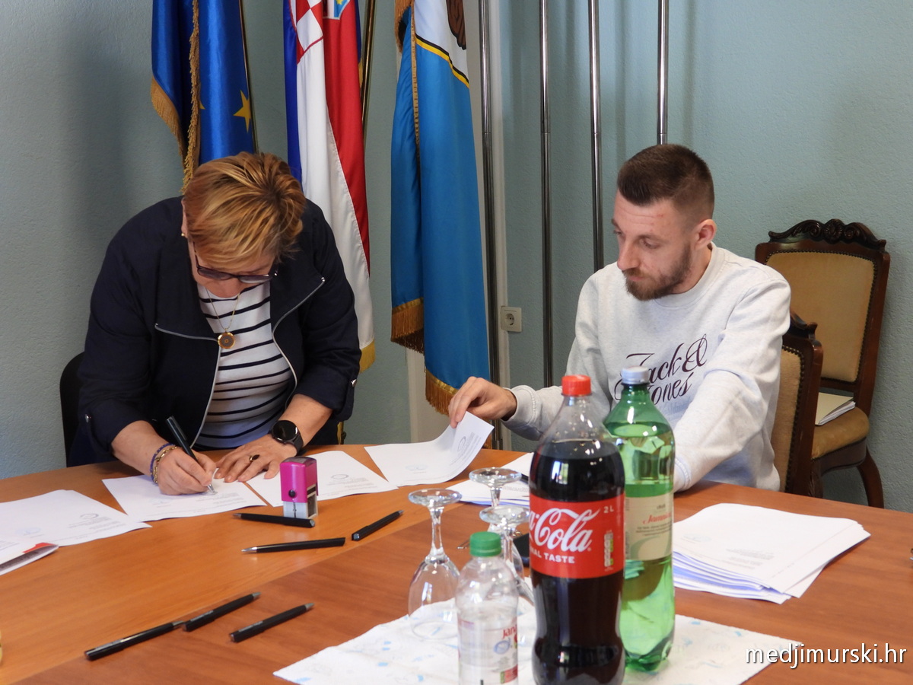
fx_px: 1583
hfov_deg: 32.2
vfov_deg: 24.4
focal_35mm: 60
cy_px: 342
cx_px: 456
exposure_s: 1/30
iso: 280
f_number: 3.5
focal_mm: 10.7
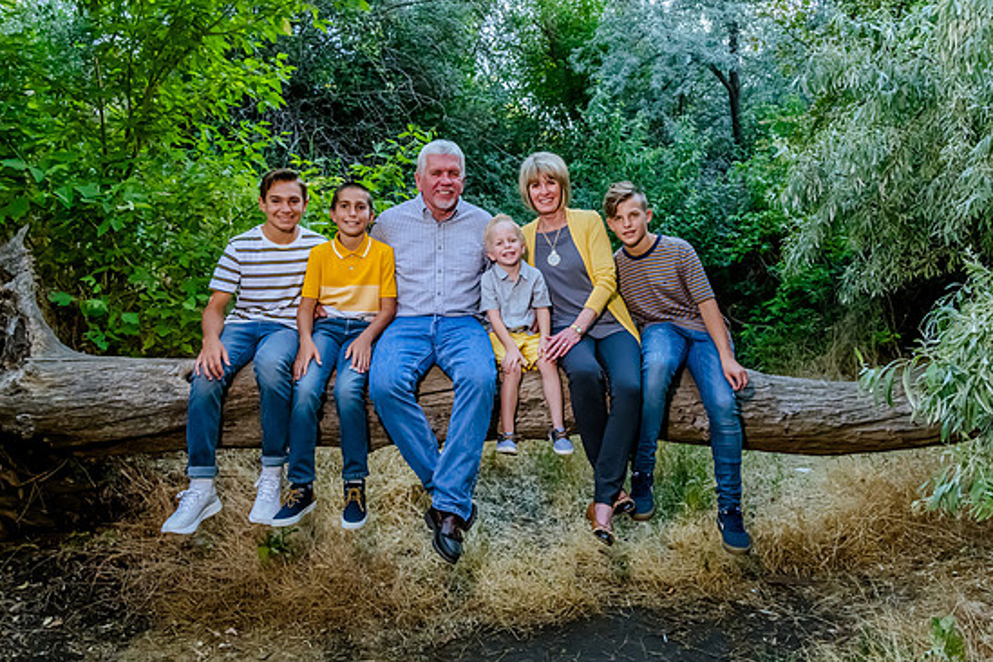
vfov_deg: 43.6
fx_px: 827
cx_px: 501
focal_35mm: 30
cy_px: 301
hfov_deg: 61.9
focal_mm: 24
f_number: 9
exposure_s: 1/320
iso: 4000
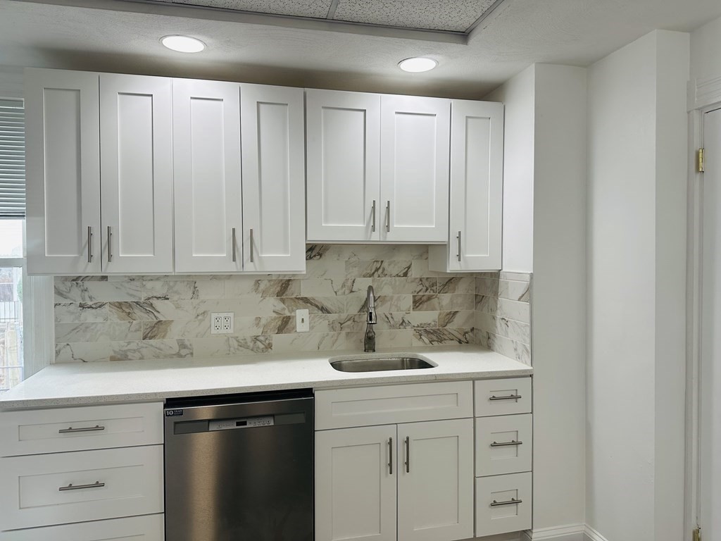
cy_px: 270
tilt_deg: -1.9
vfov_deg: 56.8
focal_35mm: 24
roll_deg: -0.5
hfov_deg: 71.6
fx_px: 500
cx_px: 360
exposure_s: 1/120
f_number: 1.78
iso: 125
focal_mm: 6.86
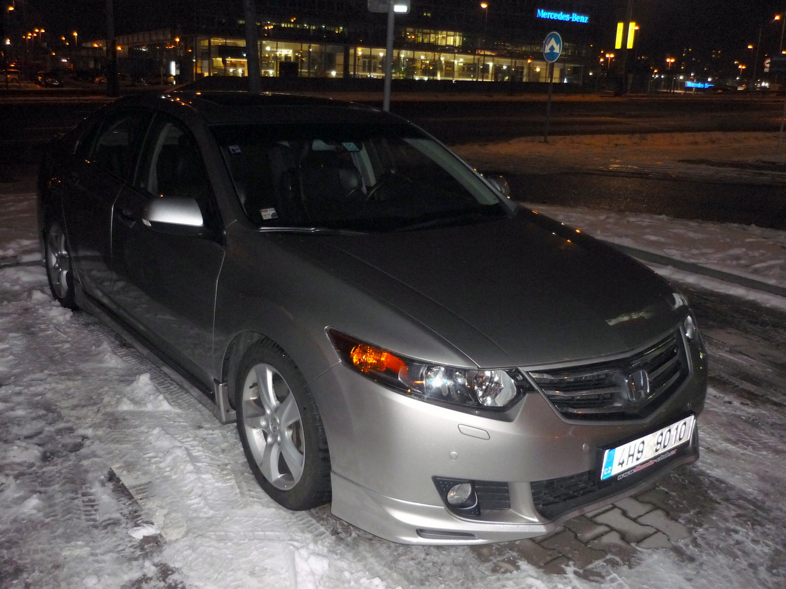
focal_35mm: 33
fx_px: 749
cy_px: 294
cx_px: 393
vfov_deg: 42.9
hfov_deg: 55.4
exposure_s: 1/30
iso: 400
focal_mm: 5.5
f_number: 2.8
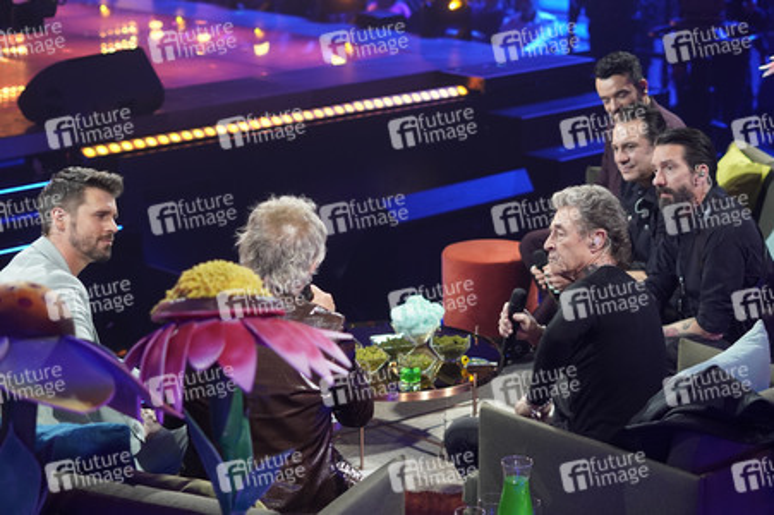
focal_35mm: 75
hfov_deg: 27.0
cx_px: 387
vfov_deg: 18.2
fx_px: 1611
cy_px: 258
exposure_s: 1/160
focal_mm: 50
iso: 1000
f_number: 2.2
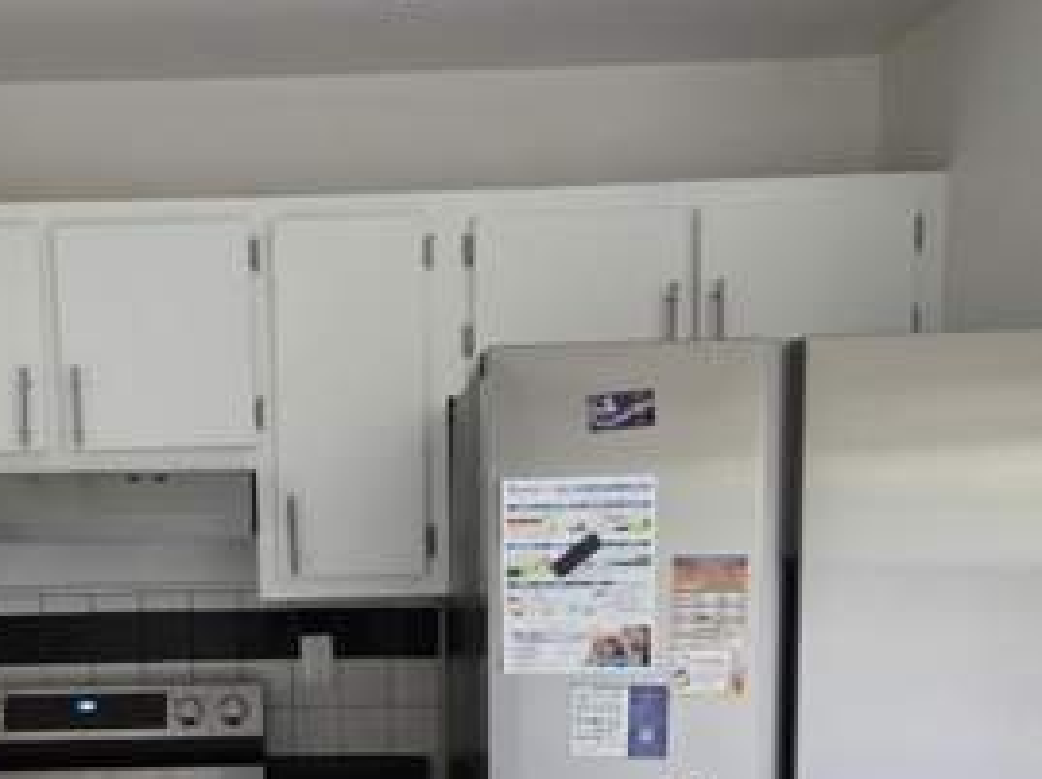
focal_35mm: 41
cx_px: 318
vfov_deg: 34.0
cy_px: 626
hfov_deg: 44.9
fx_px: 1233
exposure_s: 1/120
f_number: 1.8
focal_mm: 5.4
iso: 1000
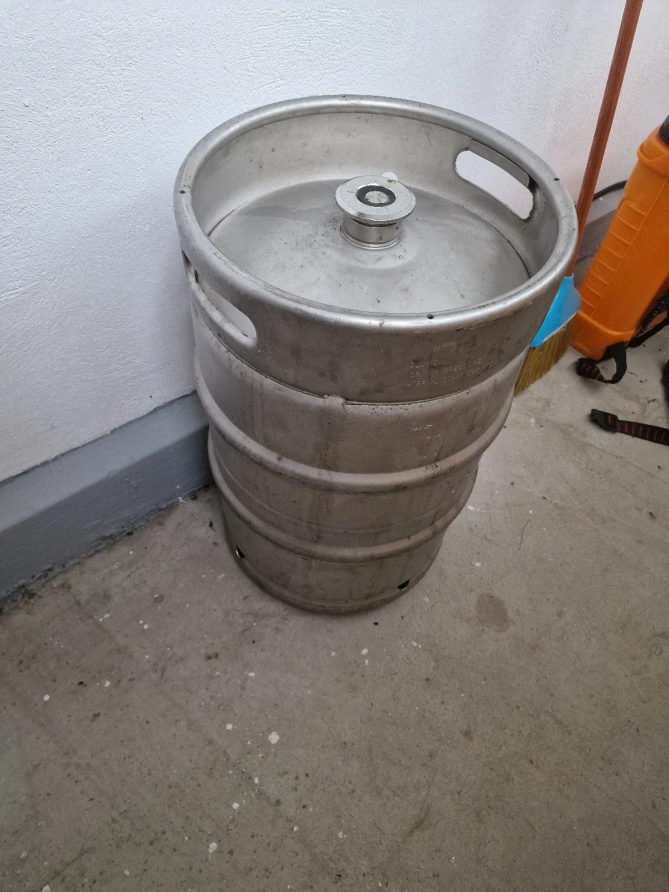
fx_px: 593
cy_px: 446
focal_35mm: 23
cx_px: 334
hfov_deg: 58.9
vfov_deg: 73.9
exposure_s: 1/100
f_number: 1.8
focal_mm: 6.4
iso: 50
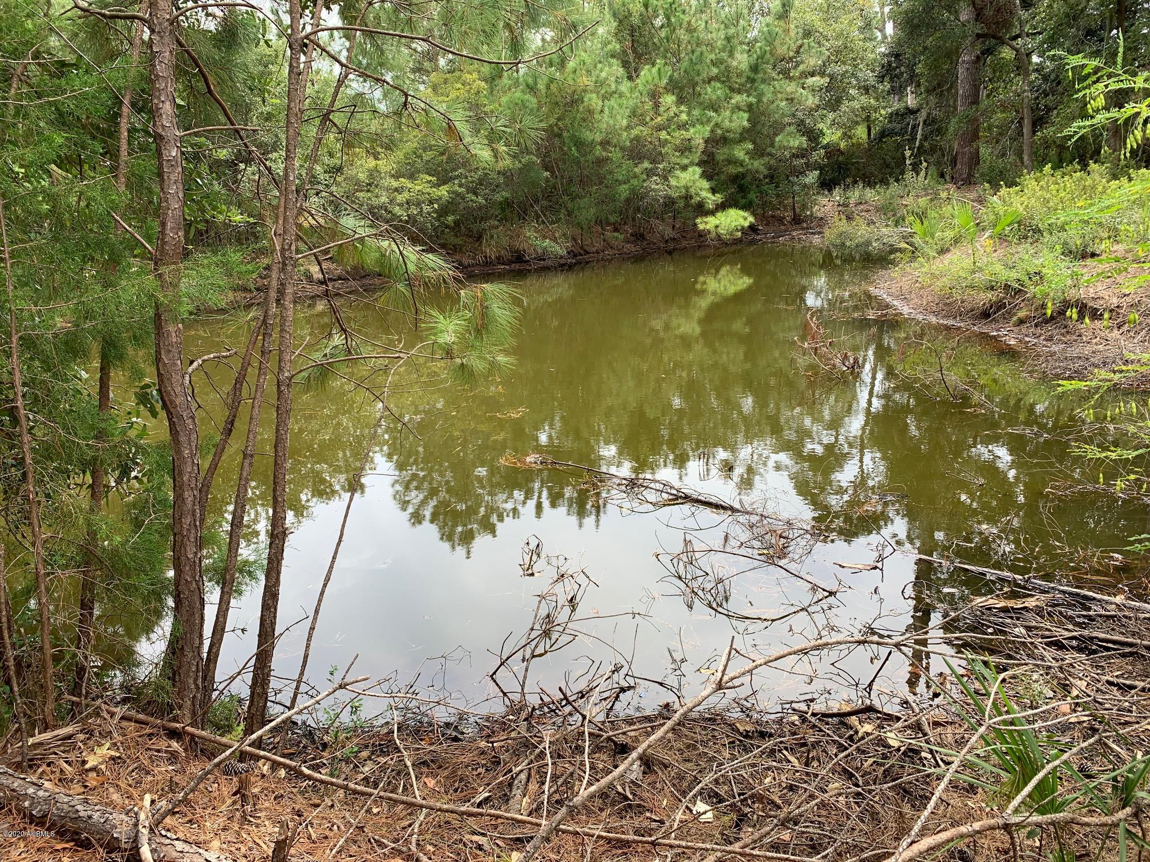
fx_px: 864
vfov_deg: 53.1
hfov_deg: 67.3
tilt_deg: -16.8
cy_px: 431
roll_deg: +2.8
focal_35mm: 26
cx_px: 575
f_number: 1.8
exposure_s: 1/384
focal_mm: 4.25
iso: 25
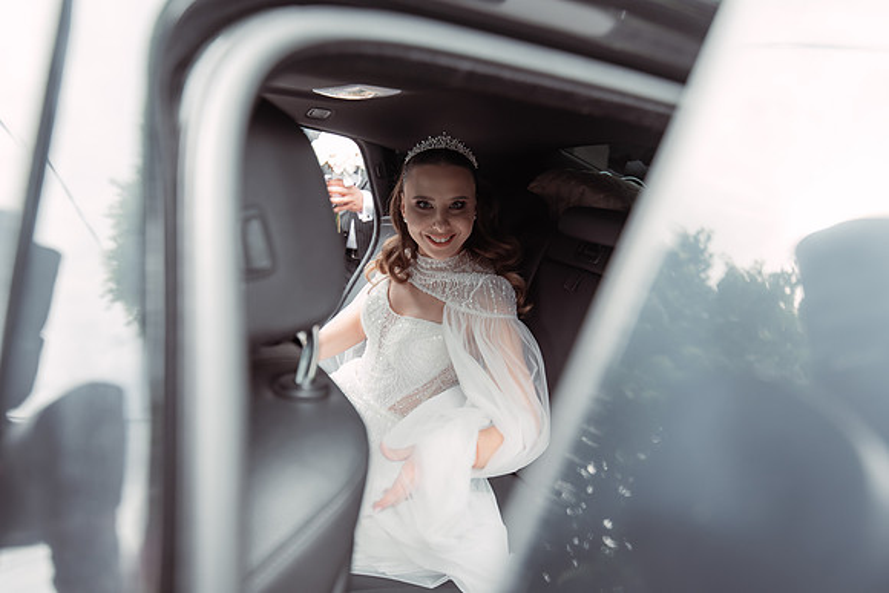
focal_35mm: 26
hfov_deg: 69.4
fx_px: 642
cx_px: 444
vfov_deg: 49.6
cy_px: 296
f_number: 2.8
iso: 125
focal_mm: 26
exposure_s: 1/160
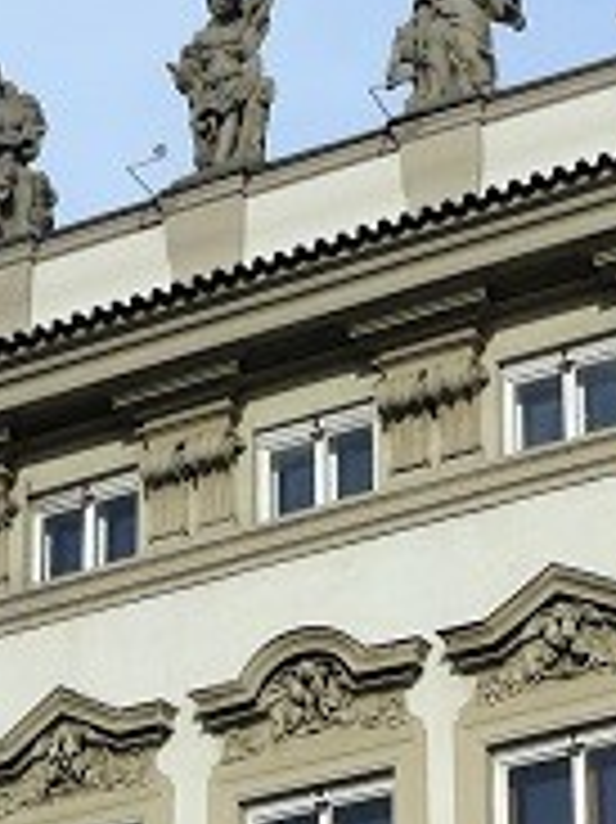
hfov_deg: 10.6
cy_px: 1277
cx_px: 436
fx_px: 3302
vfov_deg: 13.3
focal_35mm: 139
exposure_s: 1/400
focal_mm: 6
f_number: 6.3
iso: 100
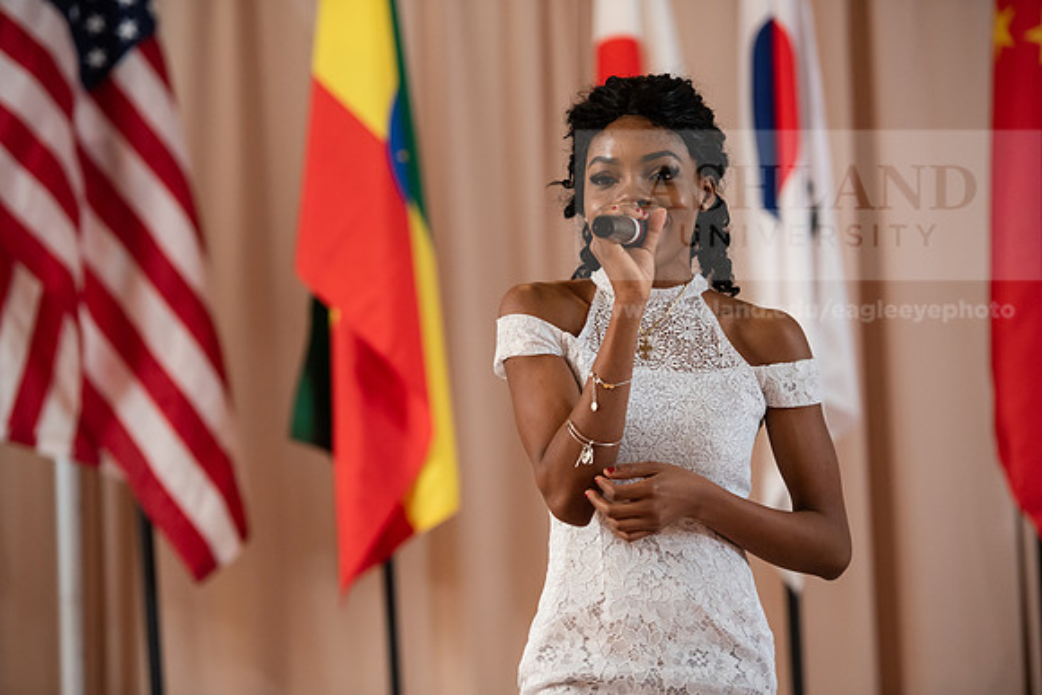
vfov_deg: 10.2
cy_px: 348
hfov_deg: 15.2
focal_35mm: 135
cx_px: 521
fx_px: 3908
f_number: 2.8
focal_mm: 135
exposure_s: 1/200
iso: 2000
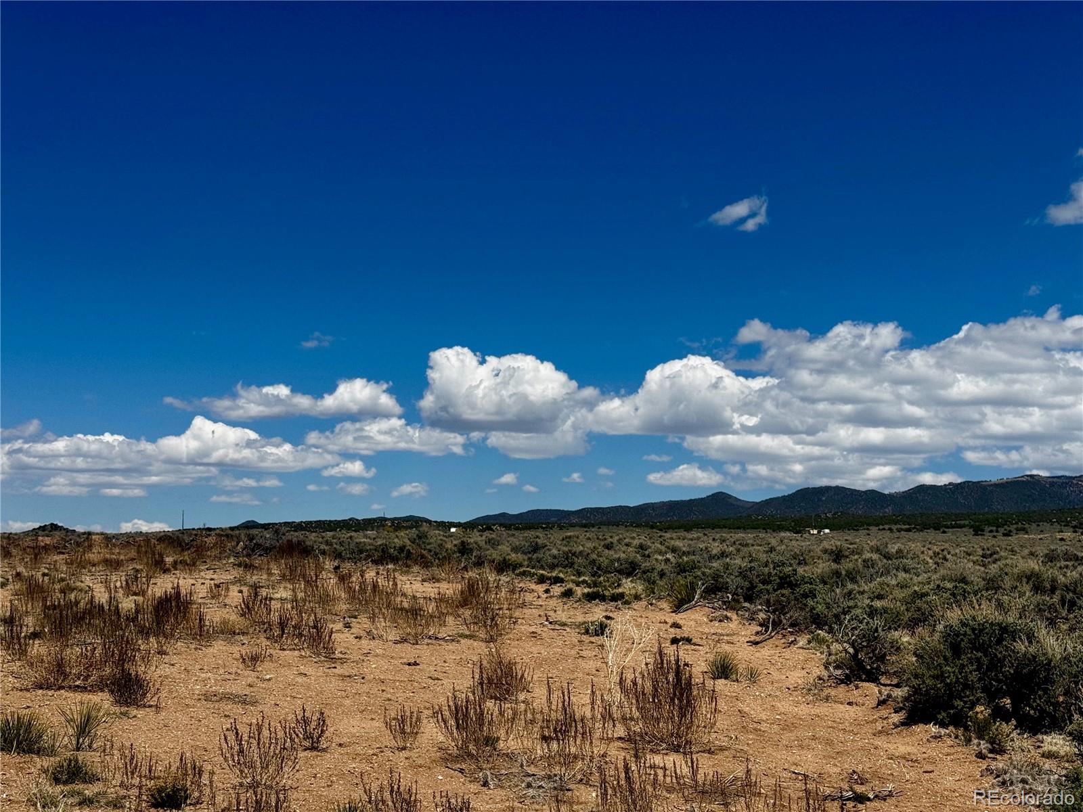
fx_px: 1502
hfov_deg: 39.7
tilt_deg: +5.5
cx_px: 542
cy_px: 406
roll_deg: -1.4
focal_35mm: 48
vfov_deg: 30.3
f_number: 1.78
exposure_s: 1/9009
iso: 64
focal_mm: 6.76
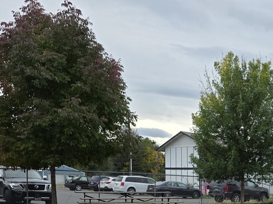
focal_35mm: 59
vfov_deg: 22.6
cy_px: 254
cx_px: 275
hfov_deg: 30.3
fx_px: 465
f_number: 1.7
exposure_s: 1/3151
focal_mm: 6.3
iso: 80
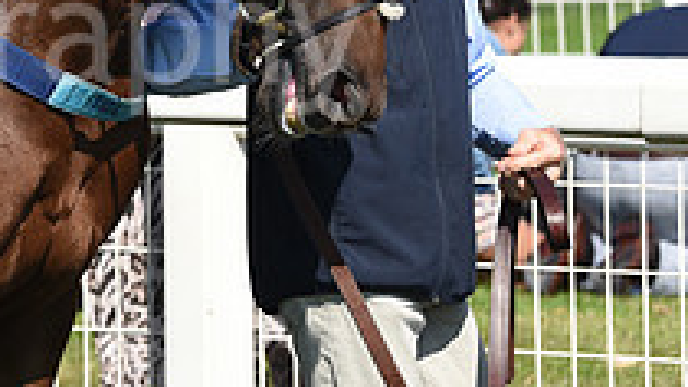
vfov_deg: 3.4
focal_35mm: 353
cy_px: -123
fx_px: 6438
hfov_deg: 6.1
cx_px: -56
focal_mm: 122
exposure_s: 1/2000
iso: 400
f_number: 5.6
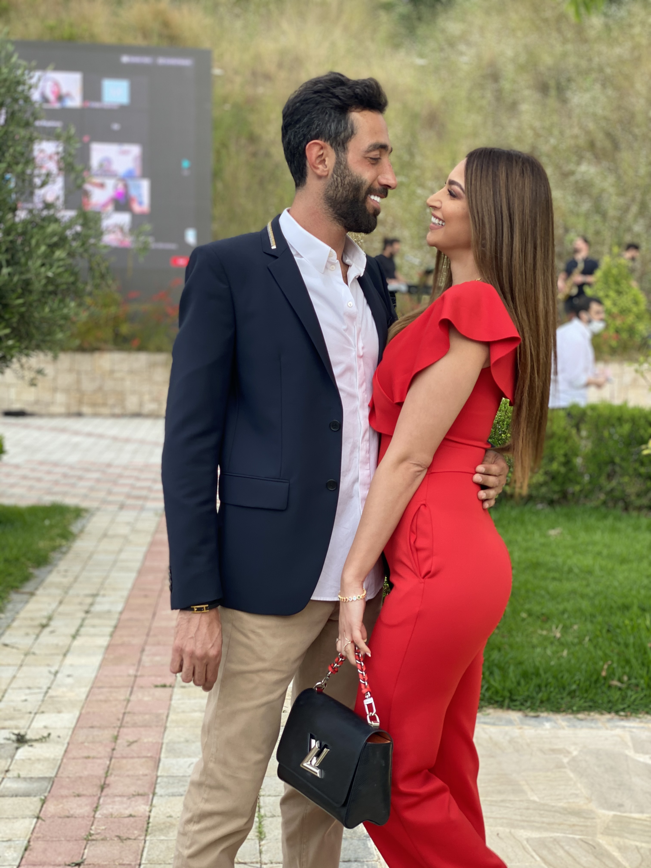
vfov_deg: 36.8
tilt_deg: -4.5
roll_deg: -1.6
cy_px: 434
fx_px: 1304
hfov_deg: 28.0
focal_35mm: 52
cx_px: 326
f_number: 2
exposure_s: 1/128
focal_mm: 6
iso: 20
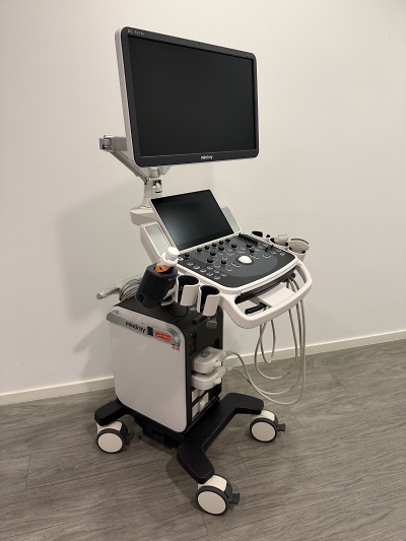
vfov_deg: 71.6
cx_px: 203
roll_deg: +0.5
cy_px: 270
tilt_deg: -20.8
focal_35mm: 24
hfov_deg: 56.8
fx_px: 375
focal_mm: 6.76
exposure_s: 1/60
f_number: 1.78
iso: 200
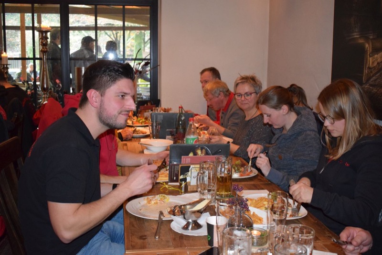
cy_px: 128
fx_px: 446
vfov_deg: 31.9
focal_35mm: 42
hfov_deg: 46.4
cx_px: 191
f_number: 4.2
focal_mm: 28
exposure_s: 1/60
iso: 3200
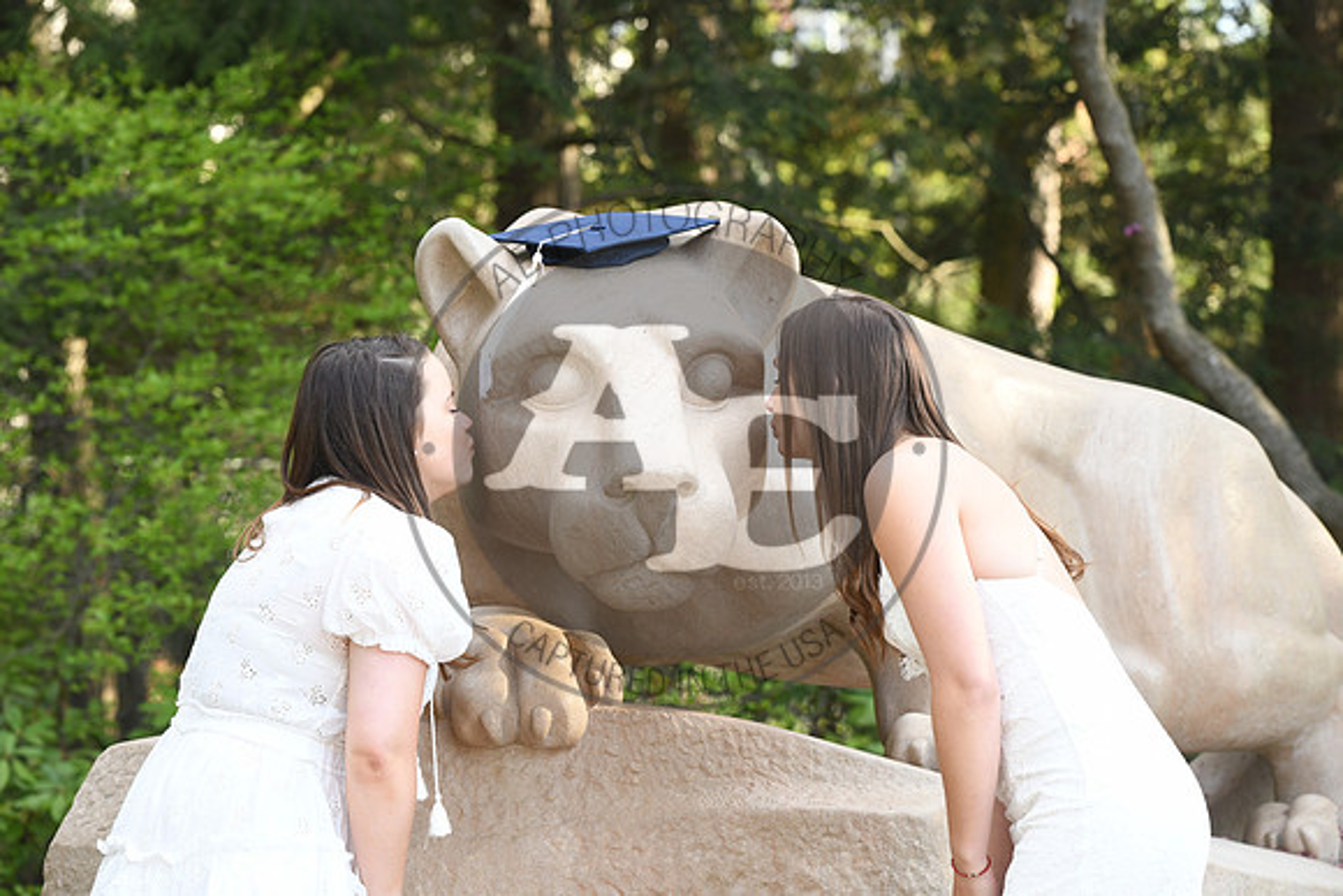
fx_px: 4328
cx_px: 672
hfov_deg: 17.6
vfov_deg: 11.8
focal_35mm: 116
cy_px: 448
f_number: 5.6
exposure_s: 1/200
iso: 640
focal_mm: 116
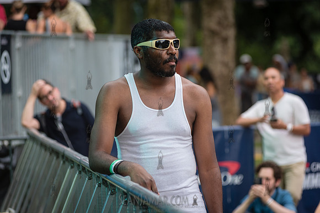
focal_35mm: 170
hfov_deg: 12.1
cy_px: 106
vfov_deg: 8.1
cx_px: 160
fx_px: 1511
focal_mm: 170
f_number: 4
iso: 500
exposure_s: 1/640
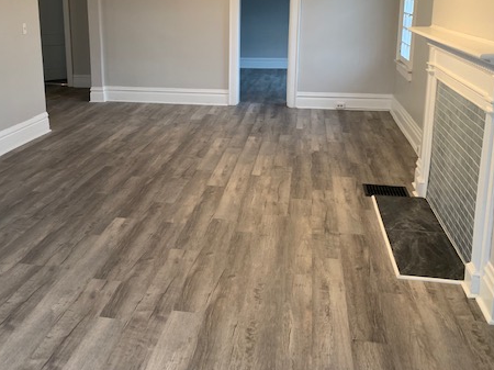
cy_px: 117
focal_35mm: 37
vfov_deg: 38.1
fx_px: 528
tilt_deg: -12.7
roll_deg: -0.6
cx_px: 201
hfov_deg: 49.9
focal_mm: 4.25
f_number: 1.8
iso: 200
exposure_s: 1/60
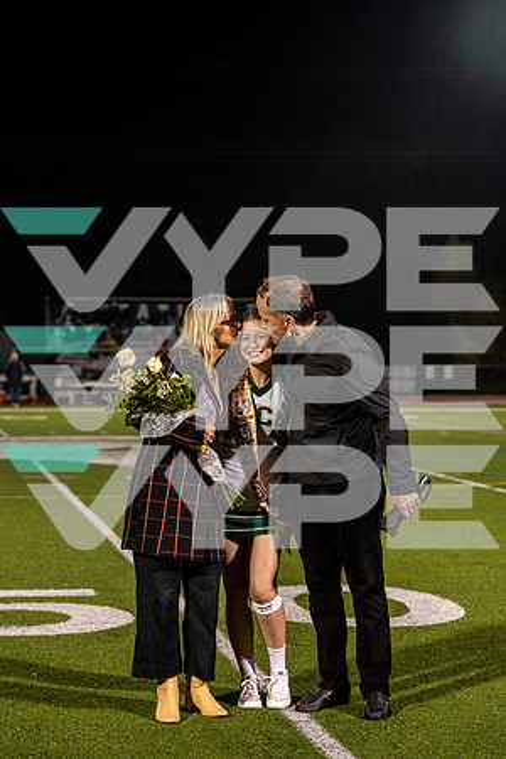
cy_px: 380
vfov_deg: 24.5
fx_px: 1750
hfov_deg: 16.5
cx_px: 253
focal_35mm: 83
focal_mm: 83
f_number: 4
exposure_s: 1/125
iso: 640
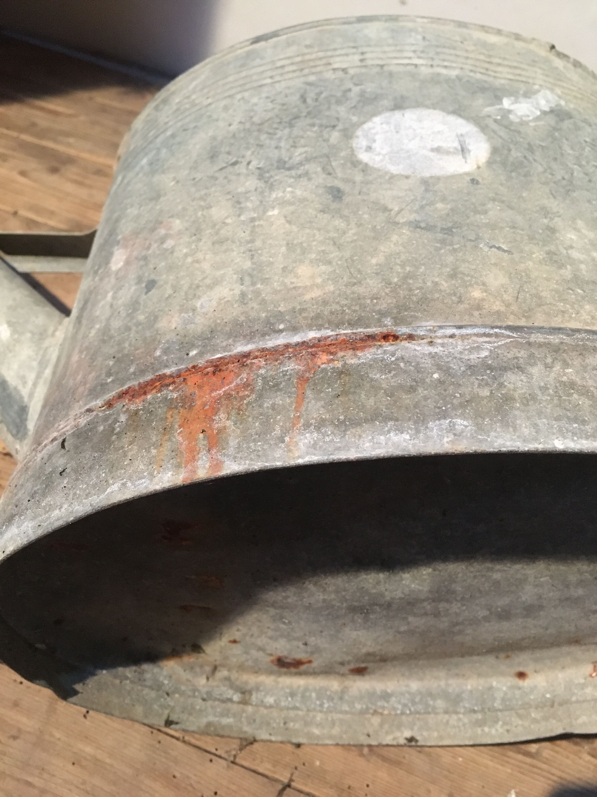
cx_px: 298
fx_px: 667
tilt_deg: -46.3
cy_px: 398
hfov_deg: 48.2
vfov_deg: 61.7
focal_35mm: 29
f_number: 2.2
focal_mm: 4.15
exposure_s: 1/17
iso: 320
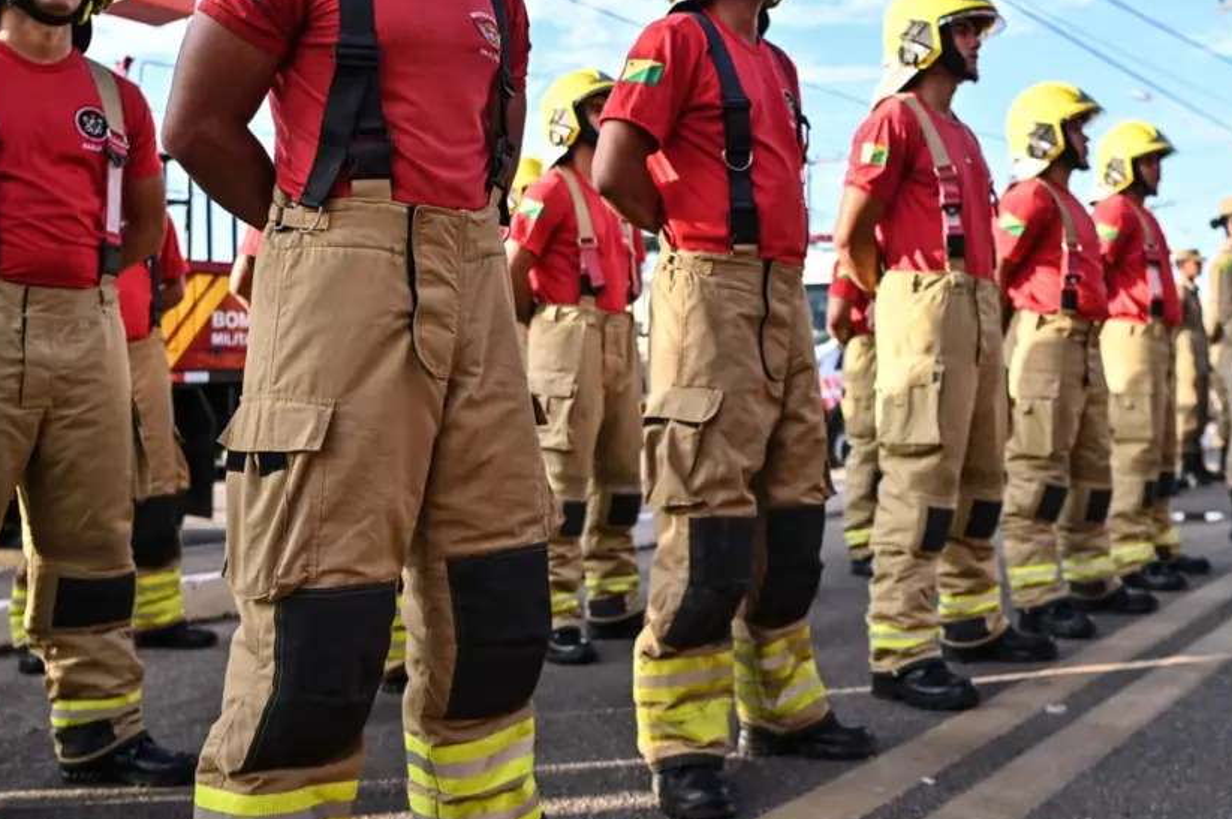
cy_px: 325
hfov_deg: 54.3
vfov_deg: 37.6
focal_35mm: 35
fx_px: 1197
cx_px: 689
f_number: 2.8
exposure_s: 1/1600
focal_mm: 24
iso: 320
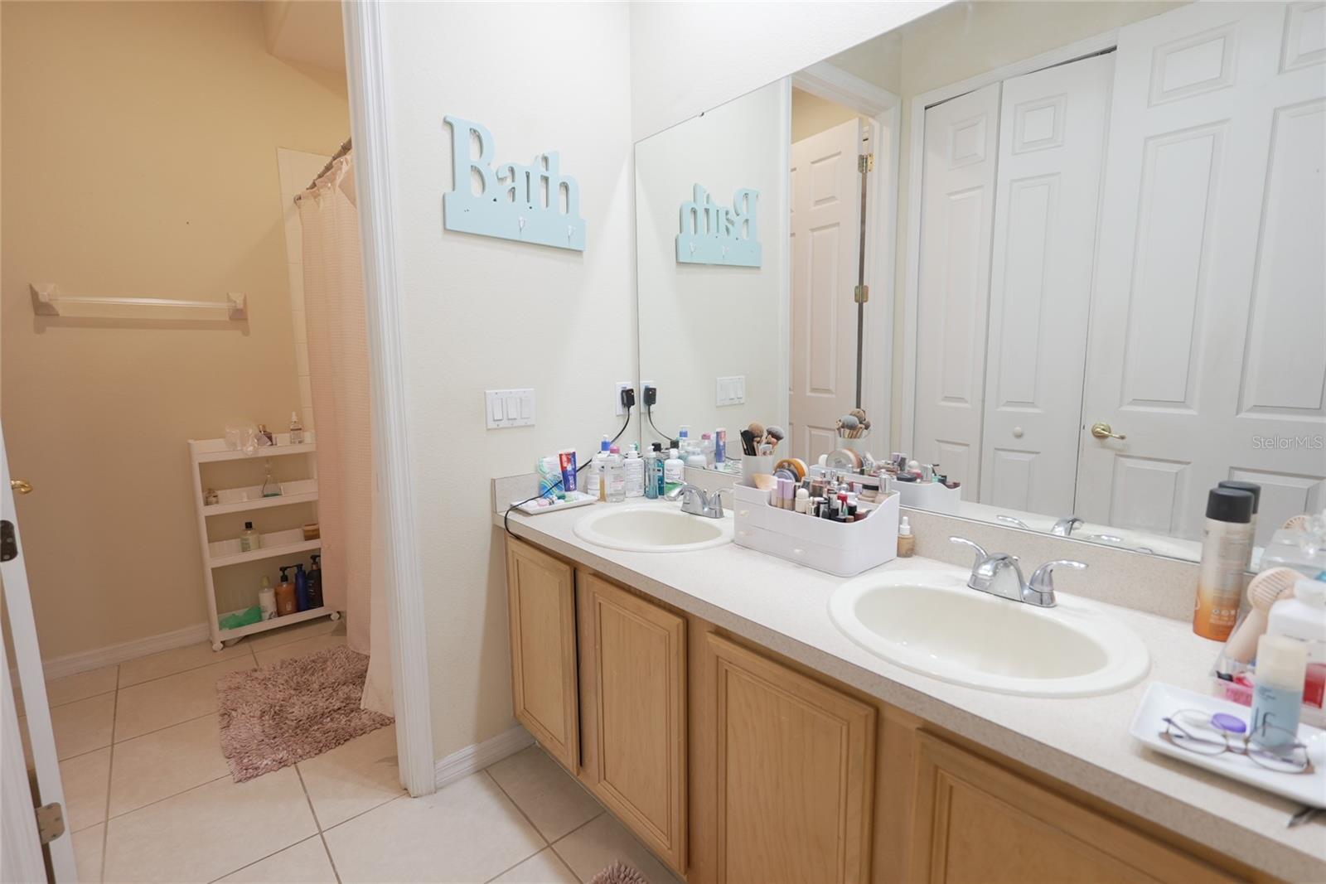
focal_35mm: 16
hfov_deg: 96.7
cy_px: 442
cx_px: 663
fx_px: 589
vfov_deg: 73.8
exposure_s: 1/40
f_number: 2.2
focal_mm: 11
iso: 100
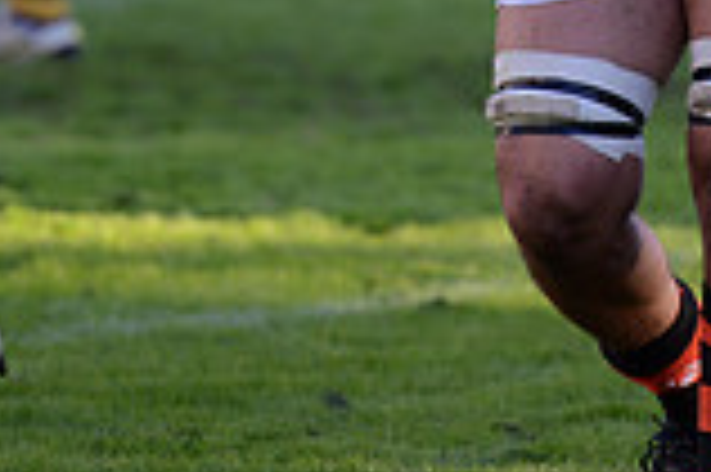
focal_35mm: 994
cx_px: 788
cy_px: -362
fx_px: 19611
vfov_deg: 1.4
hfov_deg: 2.1
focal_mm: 270
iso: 500
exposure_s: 1/400
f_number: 4
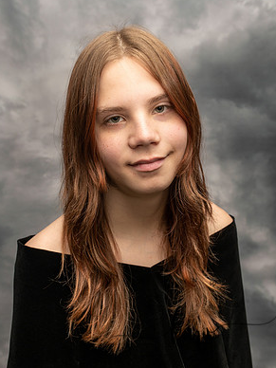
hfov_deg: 36.8
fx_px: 415
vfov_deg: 47.9
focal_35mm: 39
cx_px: 136
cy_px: 176
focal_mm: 35
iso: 500
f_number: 8
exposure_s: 1/200
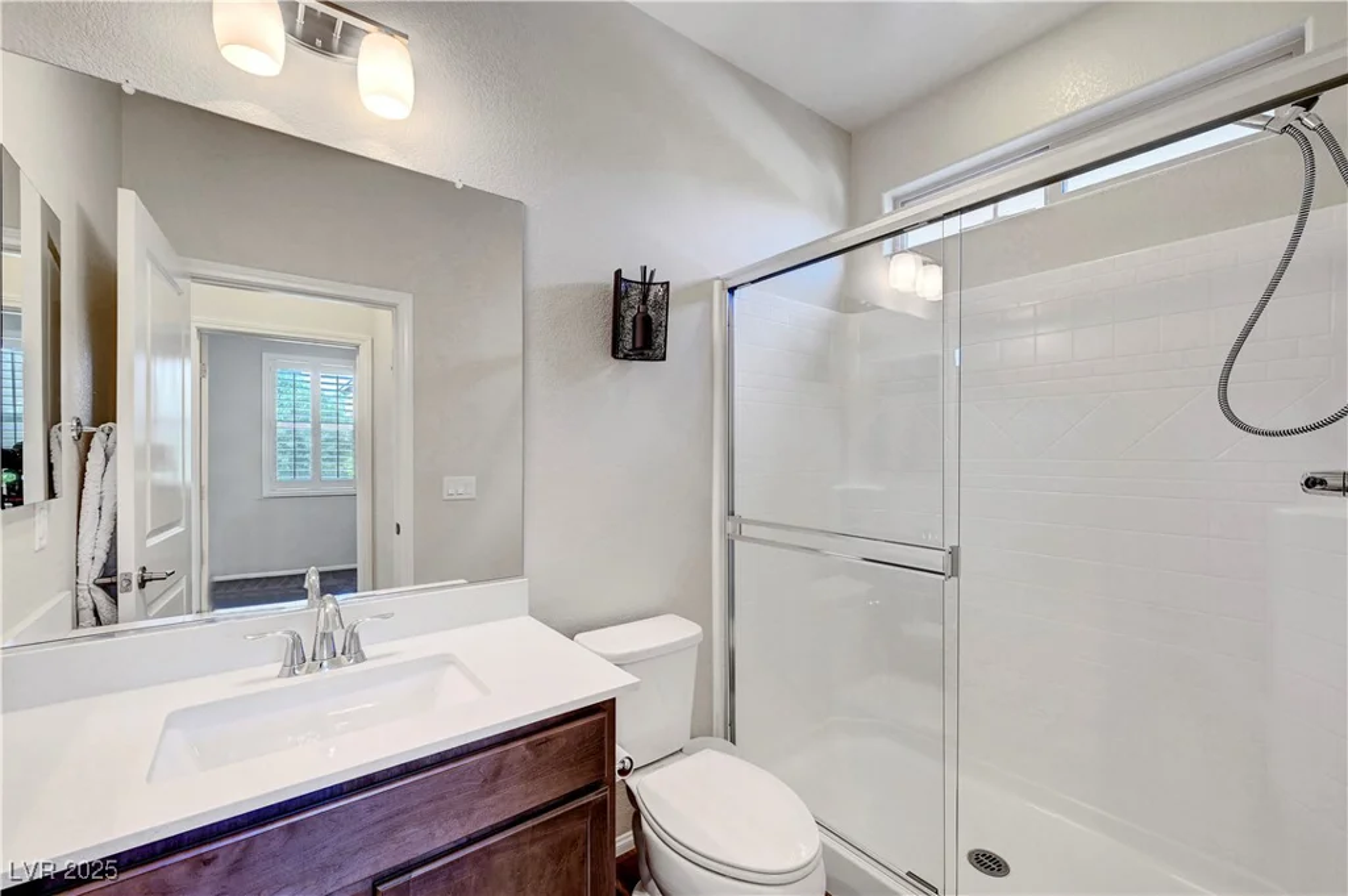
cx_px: 674
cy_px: 448
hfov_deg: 104.3
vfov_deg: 81.1
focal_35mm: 14
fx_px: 524
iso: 800
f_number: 8
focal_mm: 14
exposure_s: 1/10
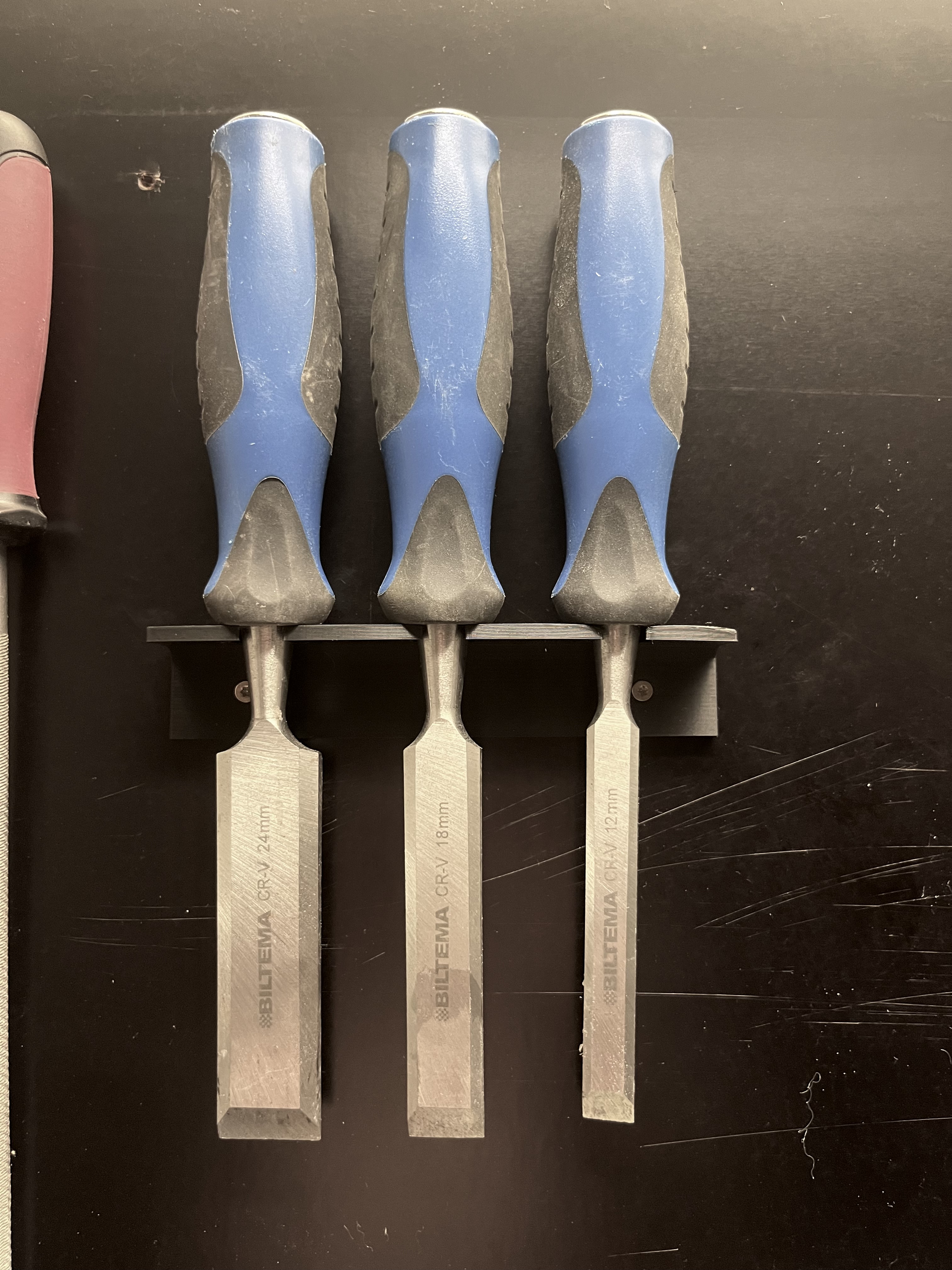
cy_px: 635
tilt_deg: +1.3
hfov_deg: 53.1
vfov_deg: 67.3
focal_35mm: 26
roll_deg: -0.4
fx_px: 953
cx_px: 476
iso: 400
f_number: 1.6
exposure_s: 1/50
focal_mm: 5.1
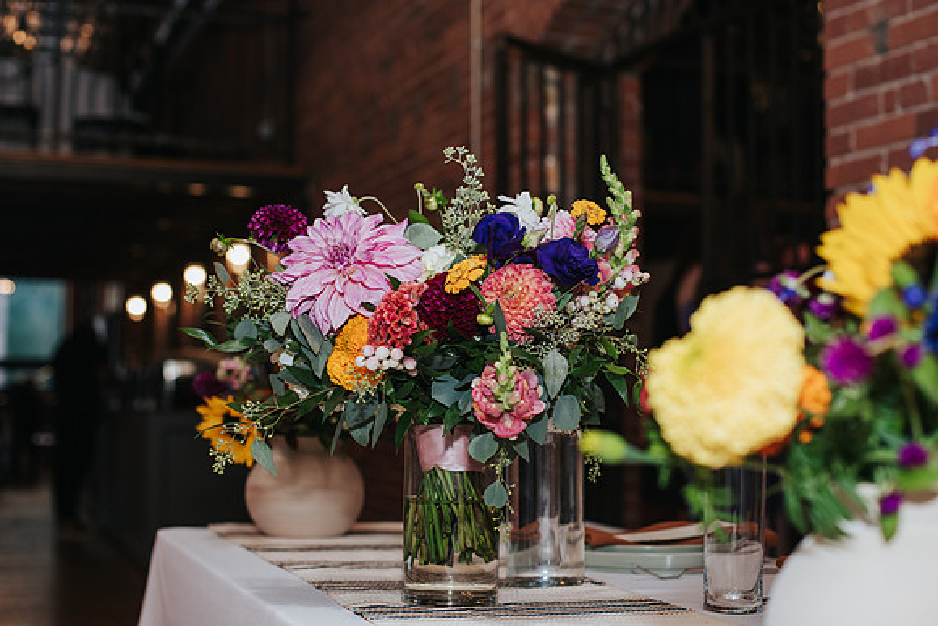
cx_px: 469
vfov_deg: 25.8
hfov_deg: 38.0
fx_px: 1364
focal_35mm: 52
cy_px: 313
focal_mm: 50
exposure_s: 1/200
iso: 800
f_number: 3.2
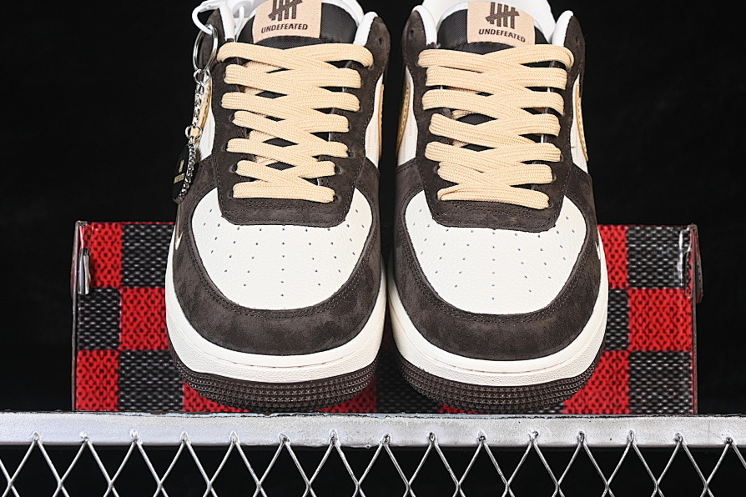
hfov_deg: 23.4
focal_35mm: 87
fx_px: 1803
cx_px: 384
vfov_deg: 15.7
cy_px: 225
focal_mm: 48
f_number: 6
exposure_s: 1/60
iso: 160
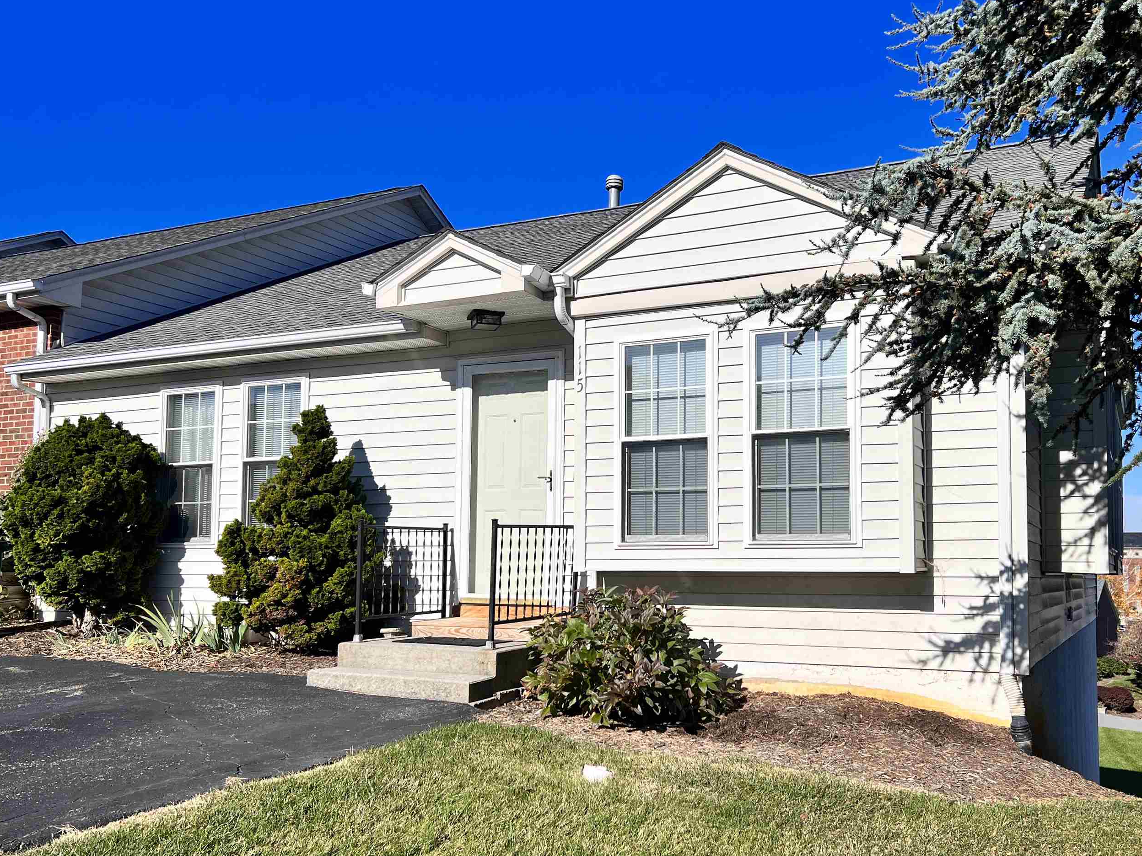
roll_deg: +0.5
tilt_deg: +3.6
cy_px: 493
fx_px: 1056
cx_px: 646
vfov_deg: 44.0
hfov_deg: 56.6
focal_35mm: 32
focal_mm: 5.7
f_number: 1.5
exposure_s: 1/10309
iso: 50
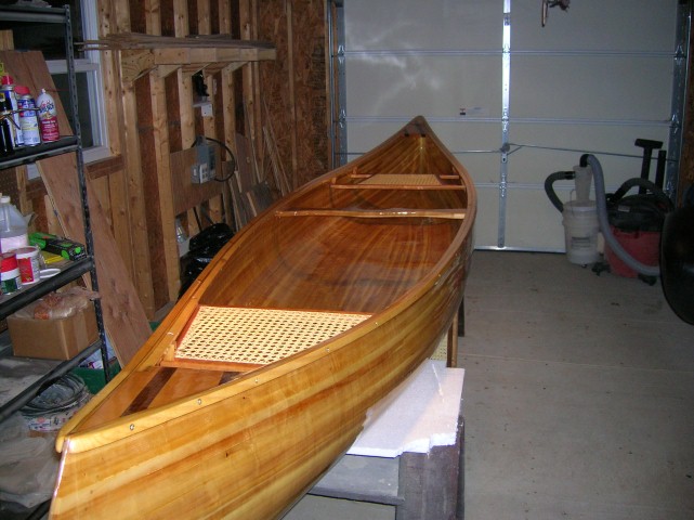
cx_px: 347
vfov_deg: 41.8
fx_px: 681
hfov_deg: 54.0
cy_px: 260
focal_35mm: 34
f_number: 2.9
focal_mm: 5.7
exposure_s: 1/60.1
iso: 119
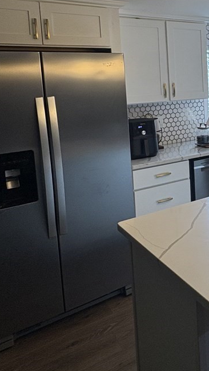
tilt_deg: -5.2
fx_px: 355
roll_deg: +2.3
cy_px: 111
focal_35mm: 36
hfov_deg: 28.7
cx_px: 248
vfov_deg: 53.7
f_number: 2.2
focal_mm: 2.22
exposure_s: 1/120
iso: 80
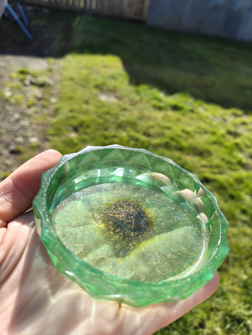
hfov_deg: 56.9
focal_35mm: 24
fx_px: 232
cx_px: 126
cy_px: 168
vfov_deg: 71.5
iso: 50
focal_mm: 5.56
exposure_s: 1/557
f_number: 1.88
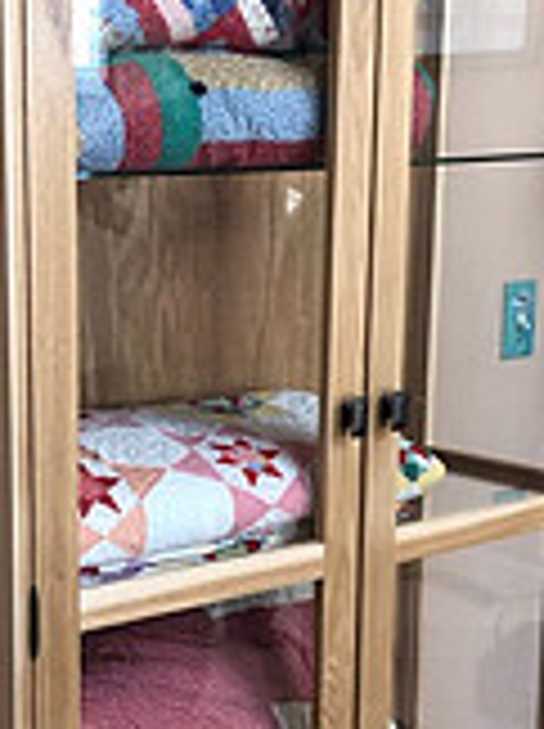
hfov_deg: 18.8
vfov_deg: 24.9
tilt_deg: -12.5
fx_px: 1639
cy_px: 518
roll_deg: -0.1
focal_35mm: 78
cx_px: 184
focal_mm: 3.99
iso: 40
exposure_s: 1/24
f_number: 1.8
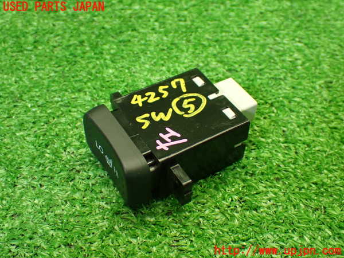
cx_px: 172
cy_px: 129
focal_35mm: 47
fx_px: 467
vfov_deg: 30.9
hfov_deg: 40.4
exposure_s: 1/80
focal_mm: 8.4
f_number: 3.1
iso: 800
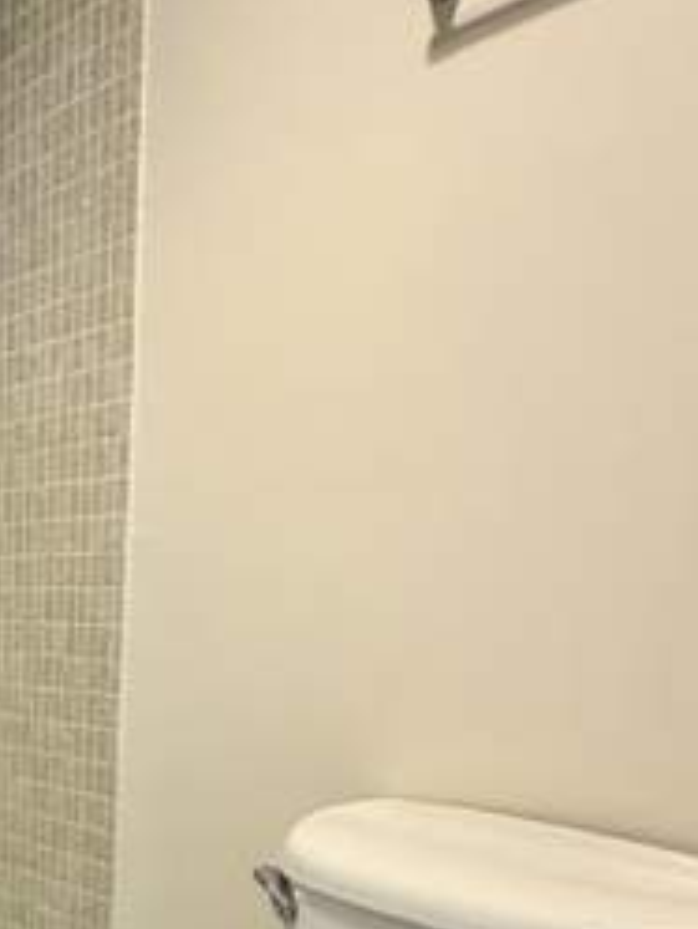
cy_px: 821
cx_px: -75
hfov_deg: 34.2
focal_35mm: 36
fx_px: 967
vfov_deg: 46.7
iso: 250
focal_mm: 2.22
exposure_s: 1/120
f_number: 2.2
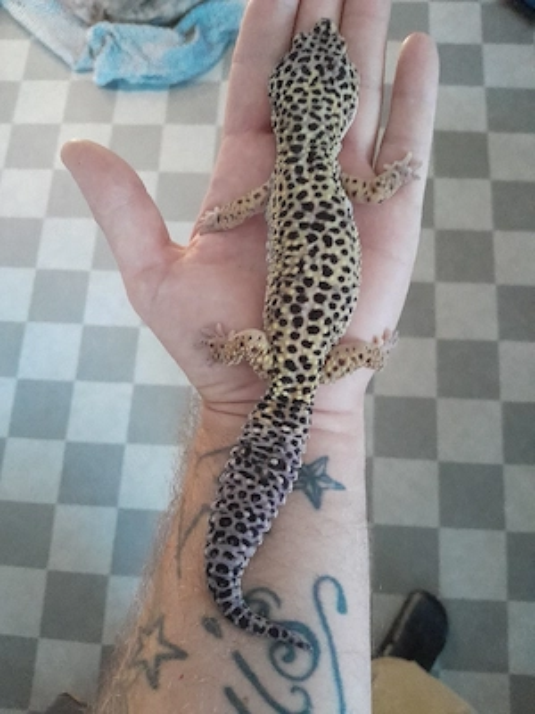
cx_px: 268
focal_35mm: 26
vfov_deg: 67.3
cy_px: 357
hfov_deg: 53.1
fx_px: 536
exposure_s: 1/25
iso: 640
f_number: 1.8
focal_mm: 3.98
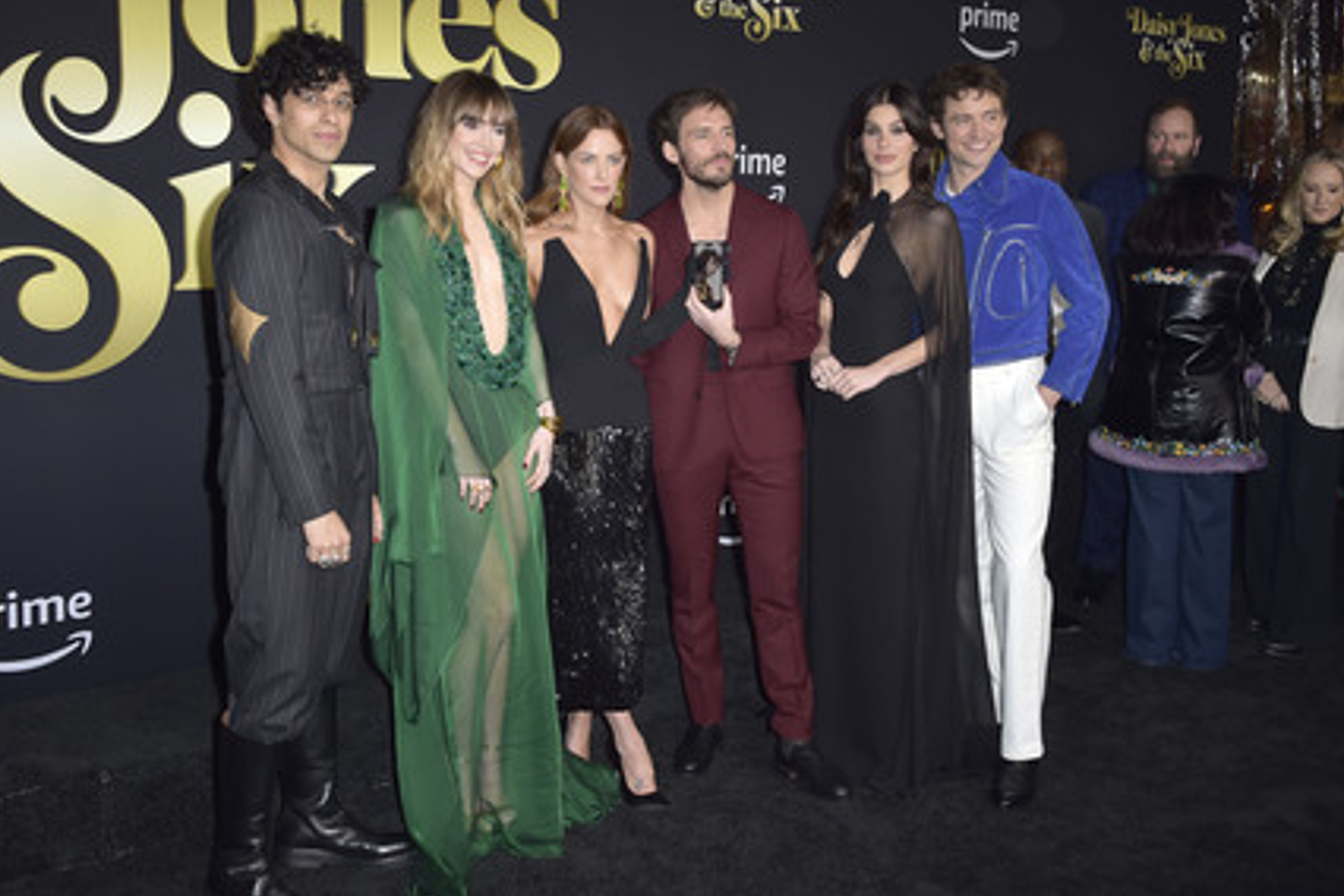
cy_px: 435
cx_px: 650
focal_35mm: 38
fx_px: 1419
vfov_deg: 35.1
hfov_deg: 50.7
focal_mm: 36
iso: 500
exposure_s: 1/250
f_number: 6.3
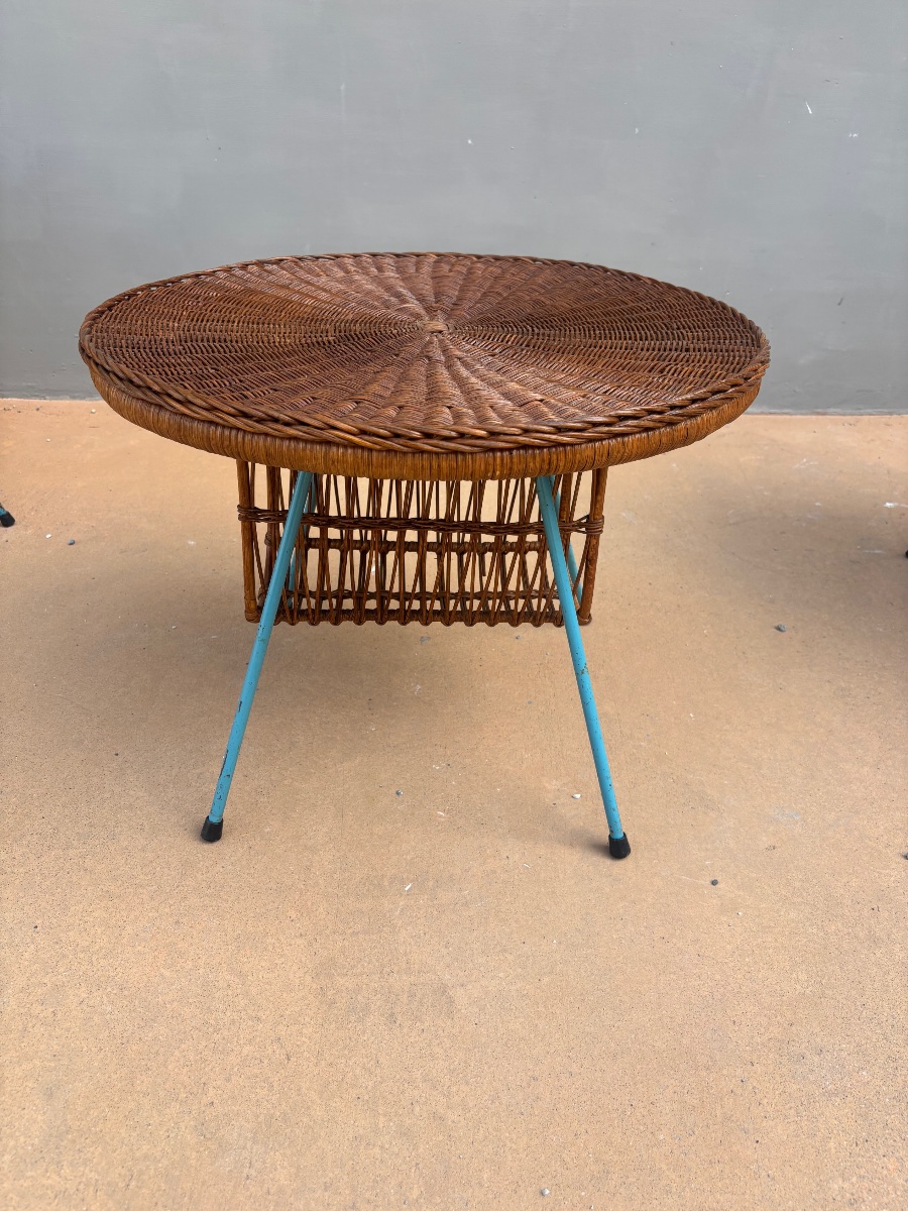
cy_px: 606
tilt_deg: -30.4
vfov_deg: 67.3
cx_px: 454
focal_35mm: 26
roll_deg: -2.3
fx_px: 909
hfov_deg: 53.1
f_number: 1.6
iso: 50
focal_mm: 5.96
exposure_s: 1/666
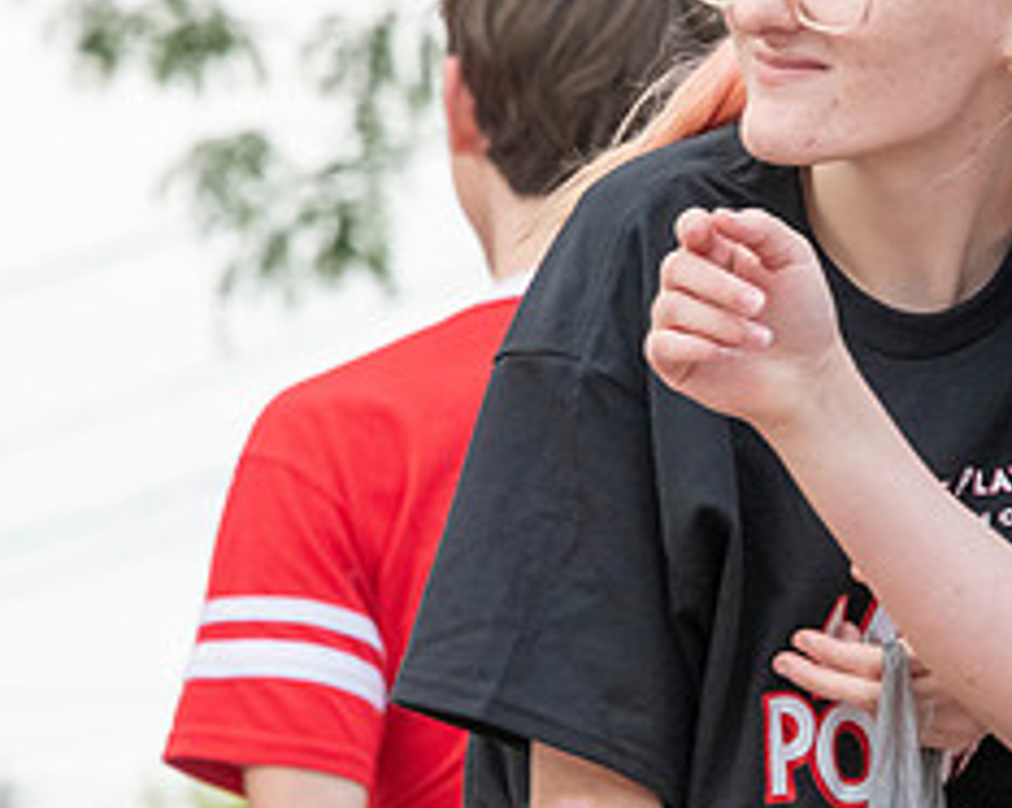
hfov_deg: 3.3
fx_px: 17507
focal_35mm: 585
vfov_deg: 2.6
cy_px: 354
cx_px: 830
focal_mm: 250
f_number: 11
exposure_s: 1/250
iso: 3200
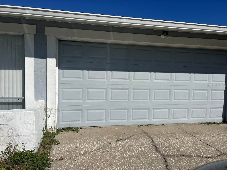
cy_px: 85
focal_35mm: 26
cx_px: 114
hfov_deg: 67.3
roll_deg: -0.1
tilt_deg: -2.5
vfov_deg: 53.1
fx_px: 170
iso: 50
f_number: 1.5
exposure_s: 1/14286
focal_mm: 5.7
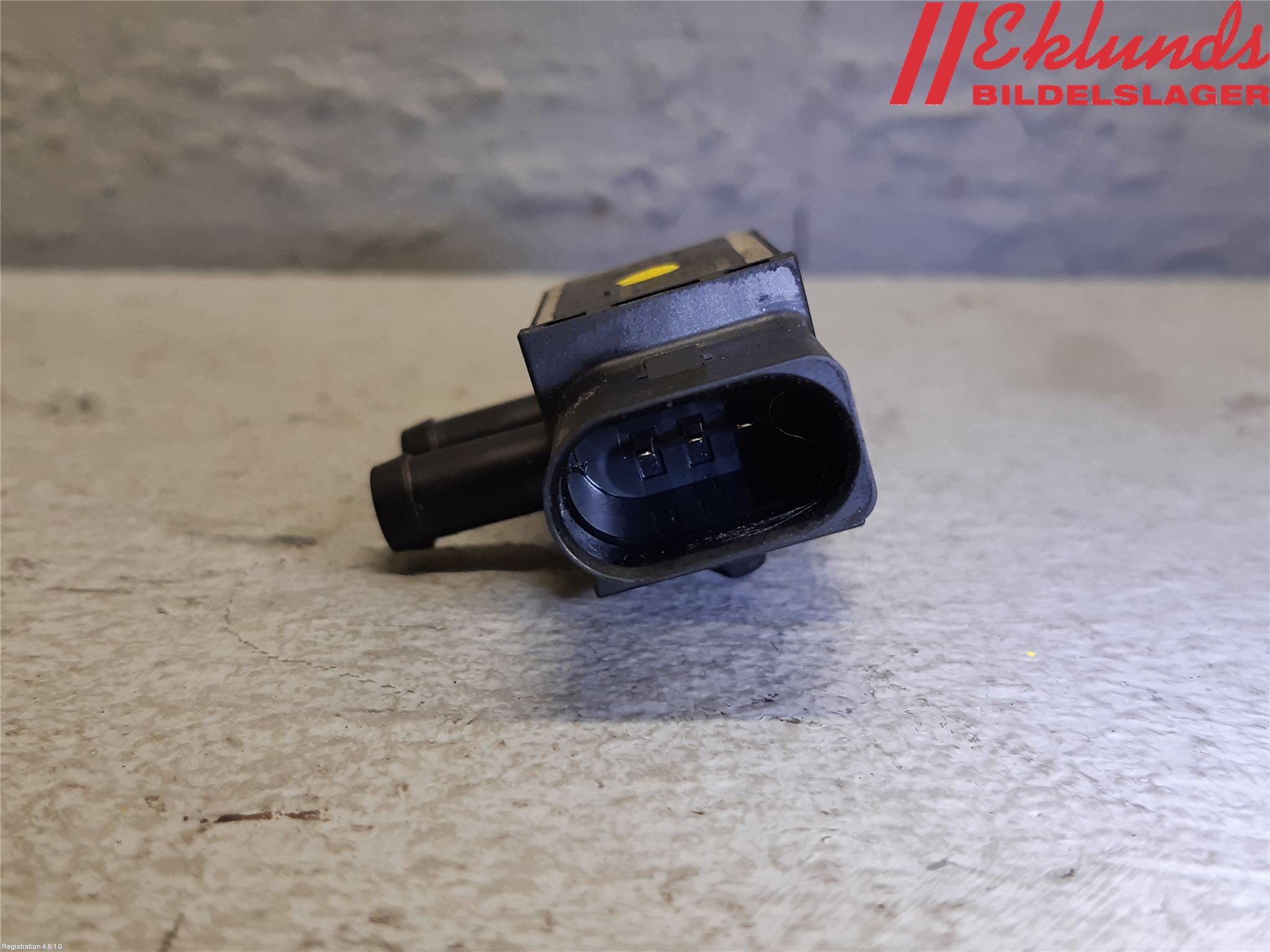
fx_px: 954
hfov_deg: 67.3
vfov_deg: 53.1
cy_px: 476
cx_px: 635
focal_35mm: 26
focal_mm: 3.93
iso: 100
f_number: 1.7
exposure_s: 1/50
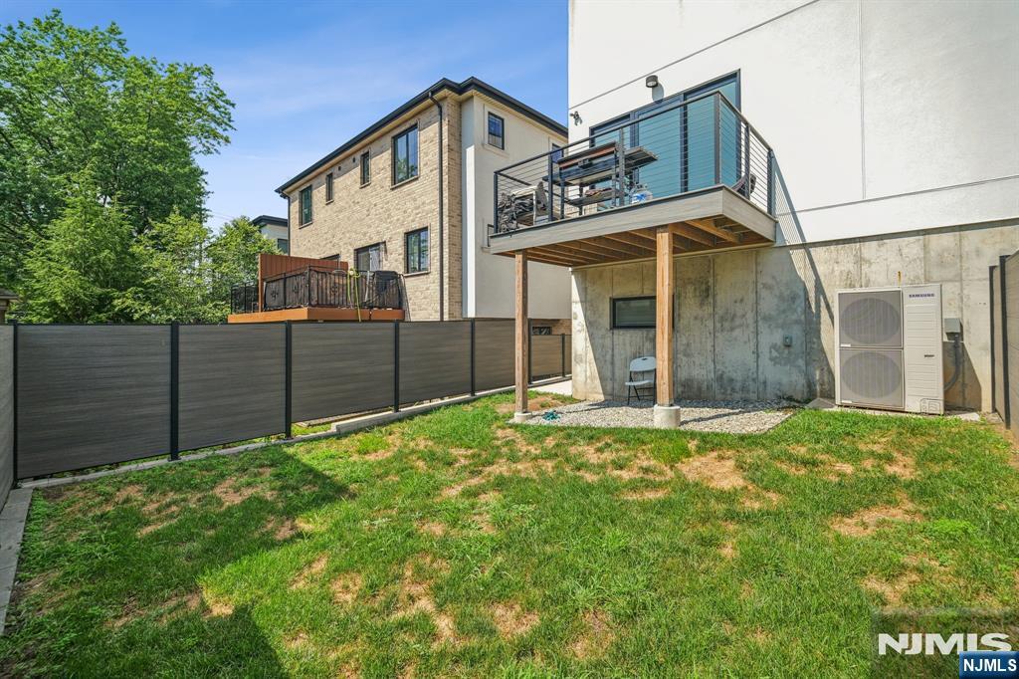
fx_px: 679
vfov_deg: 53.1
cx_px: 510
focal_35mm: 24
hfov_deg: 73.8
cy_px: 340
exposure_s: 1/800
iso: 400
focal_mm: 24
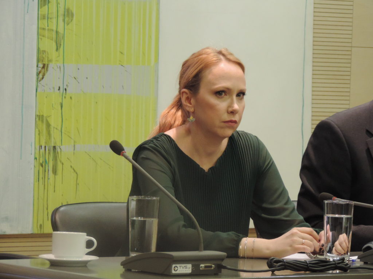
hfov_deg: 8.8
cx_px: 186
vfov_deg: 6.6
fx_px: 2424
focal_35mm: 225
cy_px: 140
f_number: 4.6
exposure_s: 1/25
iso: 800
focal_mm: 40.1
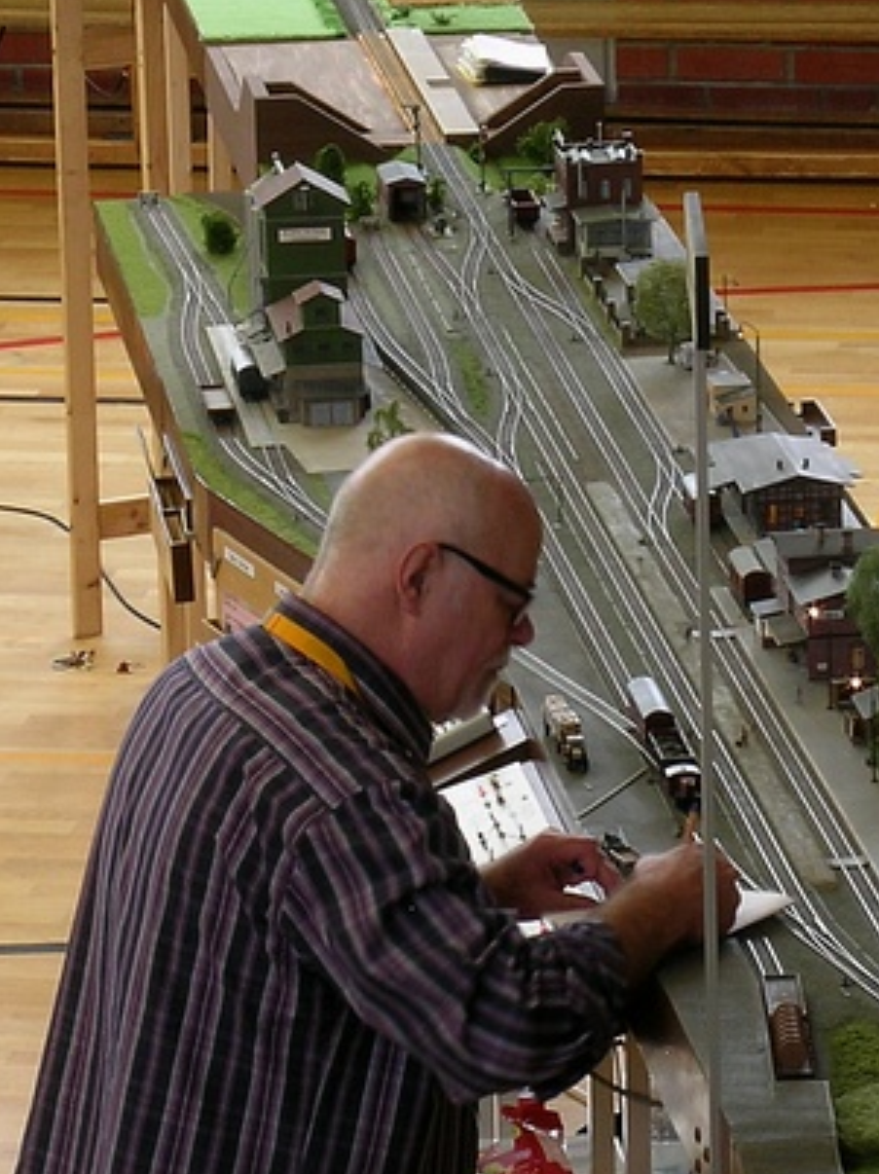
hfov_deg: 6.1
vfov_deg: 8.2
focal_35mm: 242
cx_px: 835
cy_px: 683
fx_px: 8202
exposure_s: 1/1.9
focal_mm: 19.8
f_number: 7.8
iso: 50
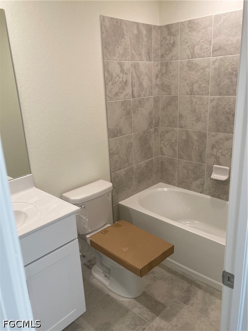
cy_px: 166
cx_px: 124
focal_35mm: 28
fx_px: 267
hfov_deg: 49.7
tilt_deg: -15.6
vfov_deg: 63.4
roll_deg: +3.0
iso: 50
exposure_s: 1/60
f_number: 1.8
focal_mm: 3.99
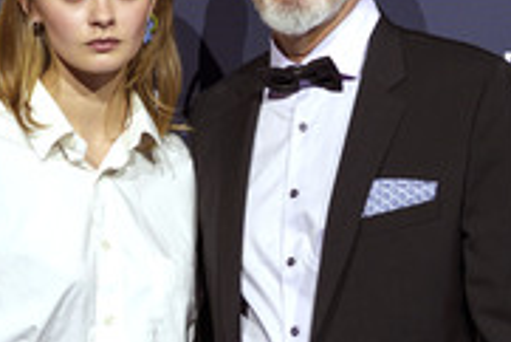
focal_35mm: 174
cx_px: -35
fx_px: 2472
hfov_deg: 11.6
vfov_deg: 7.9
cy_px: 155
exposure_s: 1/250
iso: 800
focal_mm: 70
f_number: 4
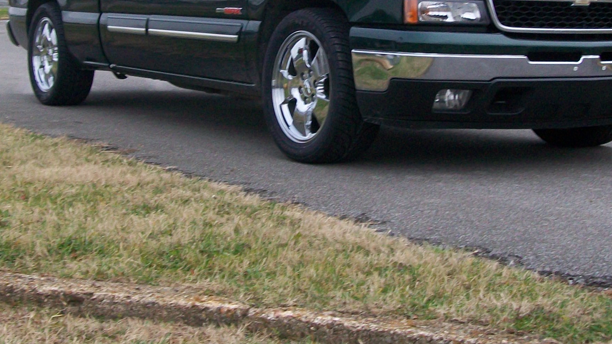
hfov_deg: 27.2
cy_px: 88
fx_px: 1266
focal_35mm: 78
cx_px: 282
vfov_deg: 15.4
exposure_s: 1/125
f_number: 2.7
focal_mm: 6
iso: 64
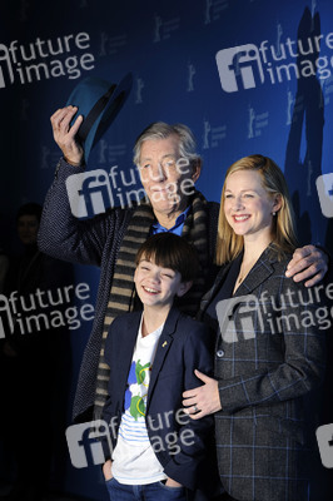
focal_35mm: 98
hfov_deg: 13.9
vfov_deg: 20.8
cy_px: 250
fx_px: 1362
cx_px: 166
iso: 200
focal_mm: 98
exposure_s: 1/200
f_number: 6.3
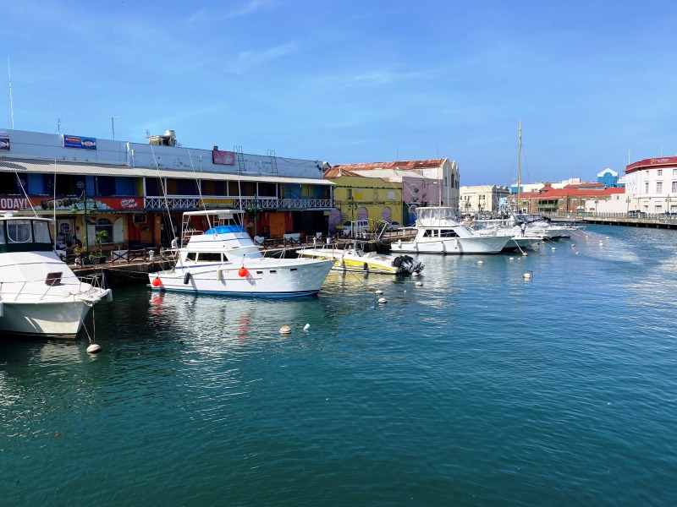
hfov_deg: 67.3
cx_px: 338
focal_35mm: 26
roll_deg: +1.1
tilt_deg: -3.9
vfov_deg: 53.1
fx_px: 508
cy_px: 254
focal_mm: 4.25
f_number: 1.8
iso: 32
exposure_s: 1/3623
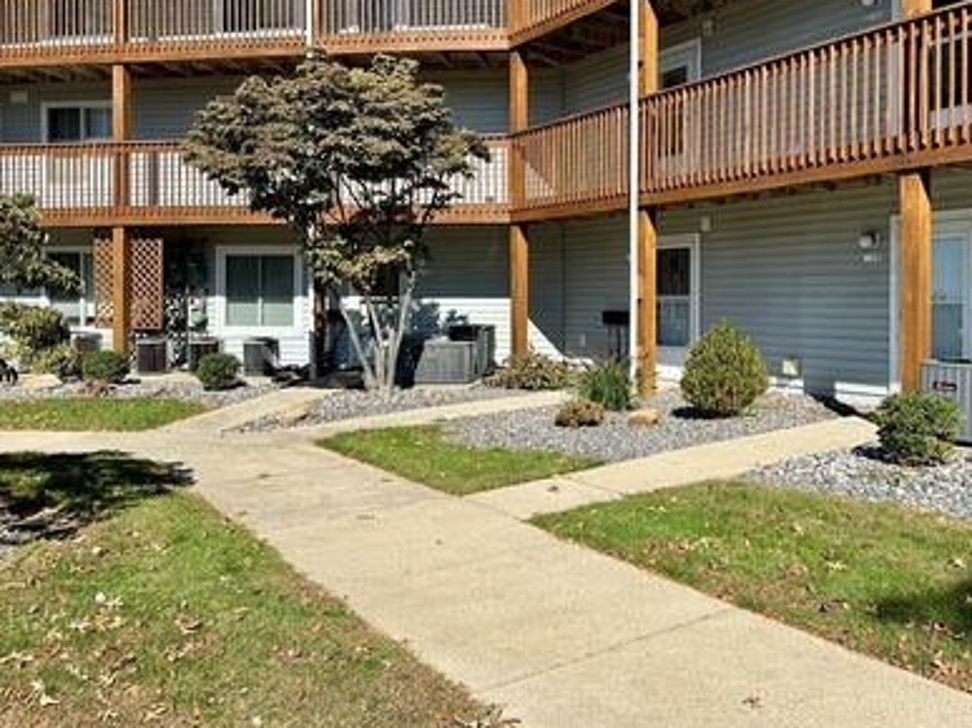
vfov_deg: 45.2
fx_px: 870
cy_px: 297
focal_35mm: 31
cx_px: 590
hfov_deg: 57.8
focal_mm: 6.86
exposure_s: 1/3861
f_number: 1.78
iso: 80
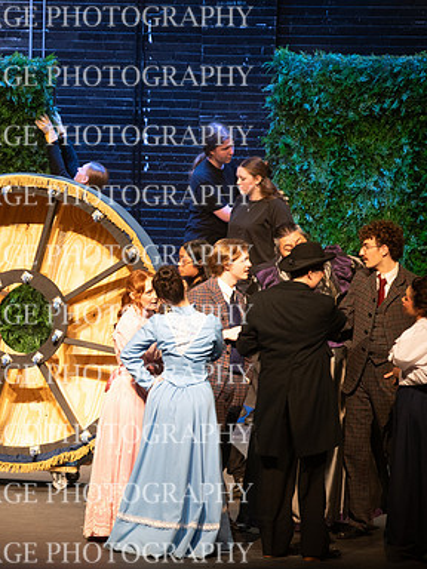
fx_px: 6447
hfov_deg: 3.8
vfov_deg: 5.1
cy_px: 284
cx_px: 39
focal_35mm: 392
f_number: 6.3
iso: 4500
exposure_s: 1/160
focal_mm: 270
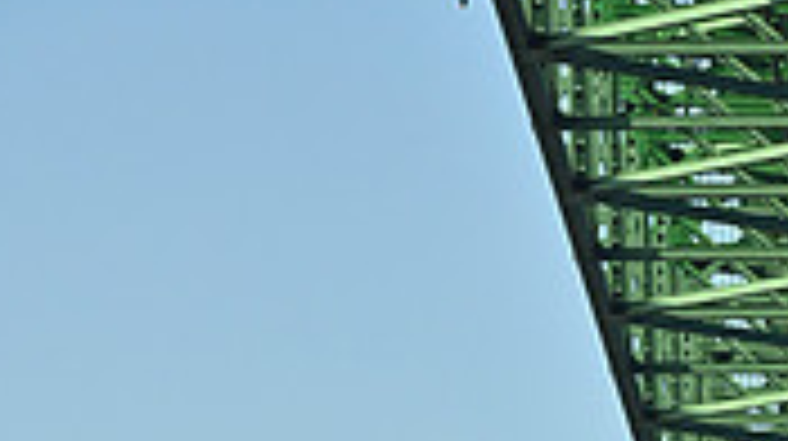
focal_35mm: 521
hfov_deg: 4.1
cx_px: 844
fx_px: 10874
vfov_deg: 2.3
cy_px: 1278
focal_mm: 150
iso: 800
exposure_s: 1/1000
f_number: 13
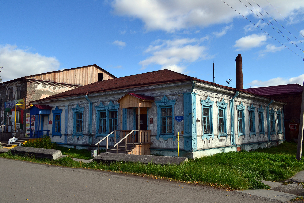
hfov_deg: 57.2
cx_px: 152
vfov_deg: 40.0
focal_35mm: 33
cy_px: 102
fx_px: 279
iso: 400
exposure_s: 1/400
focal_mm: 22
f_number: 11
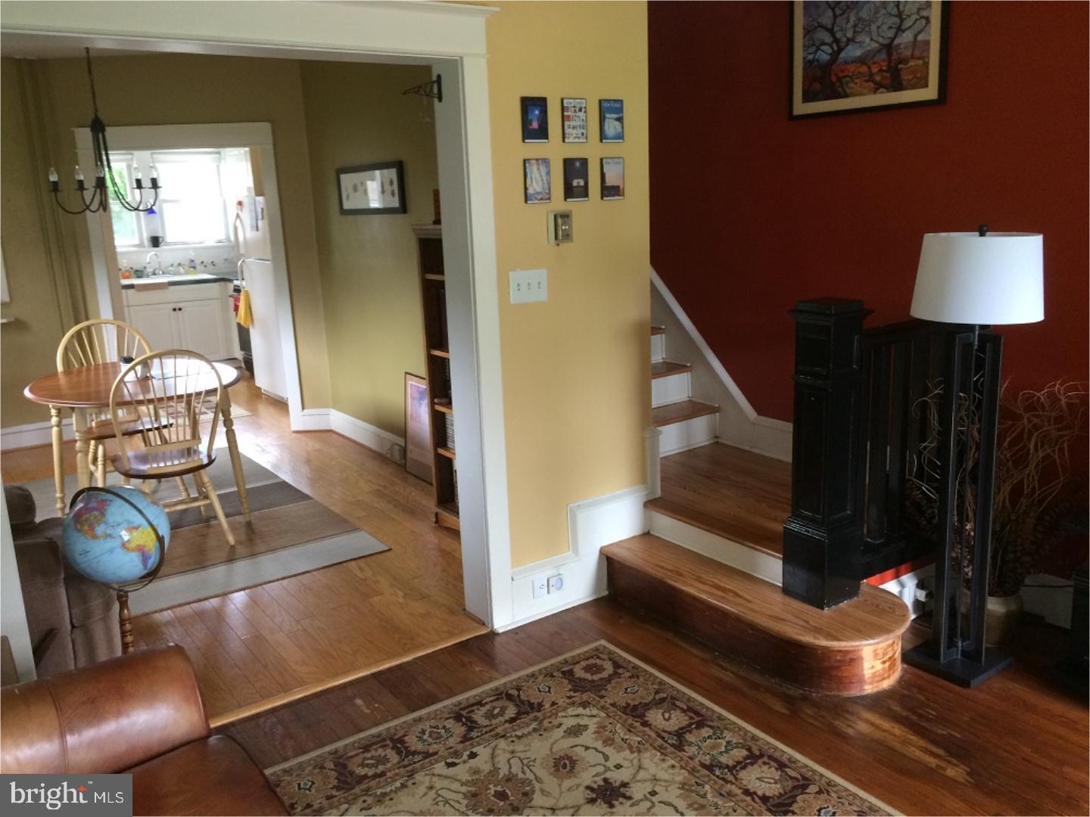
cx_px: 545
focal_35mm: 29
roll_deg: +1.0
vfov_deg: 48.2
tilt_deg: -15.0
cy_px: 408
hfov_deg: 61.7
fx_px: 913
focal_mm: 4.15
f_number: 2.2
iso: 125
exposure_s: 1/30
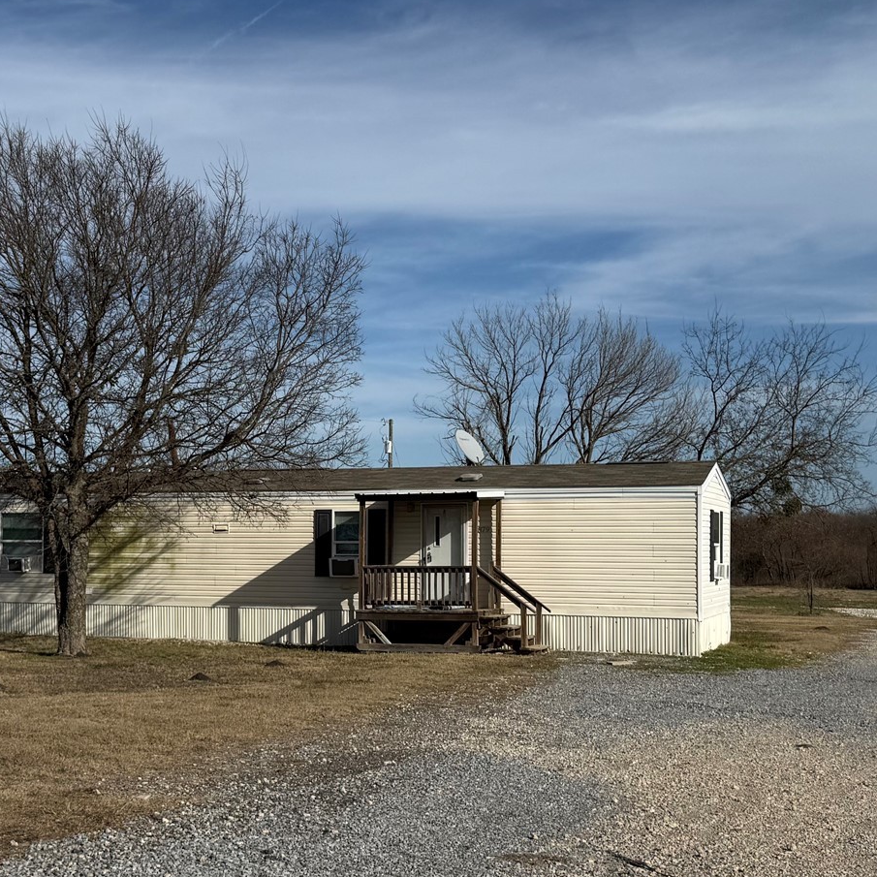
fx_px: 1376
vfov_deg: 35.3
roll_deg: -0.1
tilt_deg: +1.0
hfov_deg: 35.2
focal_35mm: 48
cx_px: 335
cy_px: 517
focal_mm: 6.76
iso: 80
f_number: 1.78
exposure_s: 1/9091
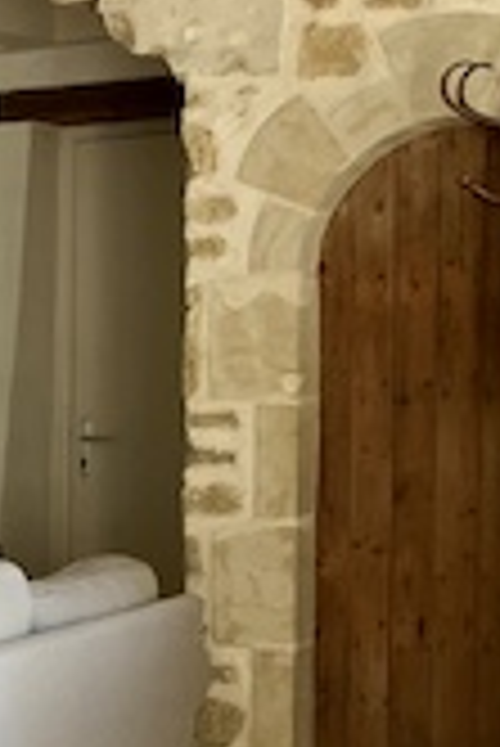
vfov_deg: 19.0
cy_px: 698
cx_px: -459
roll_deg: +2.9
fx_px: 2183
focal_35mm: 105
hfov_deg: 11.8
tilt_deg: -8.6
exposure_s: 1/121
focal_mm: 3.99
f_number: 1.8
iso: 64
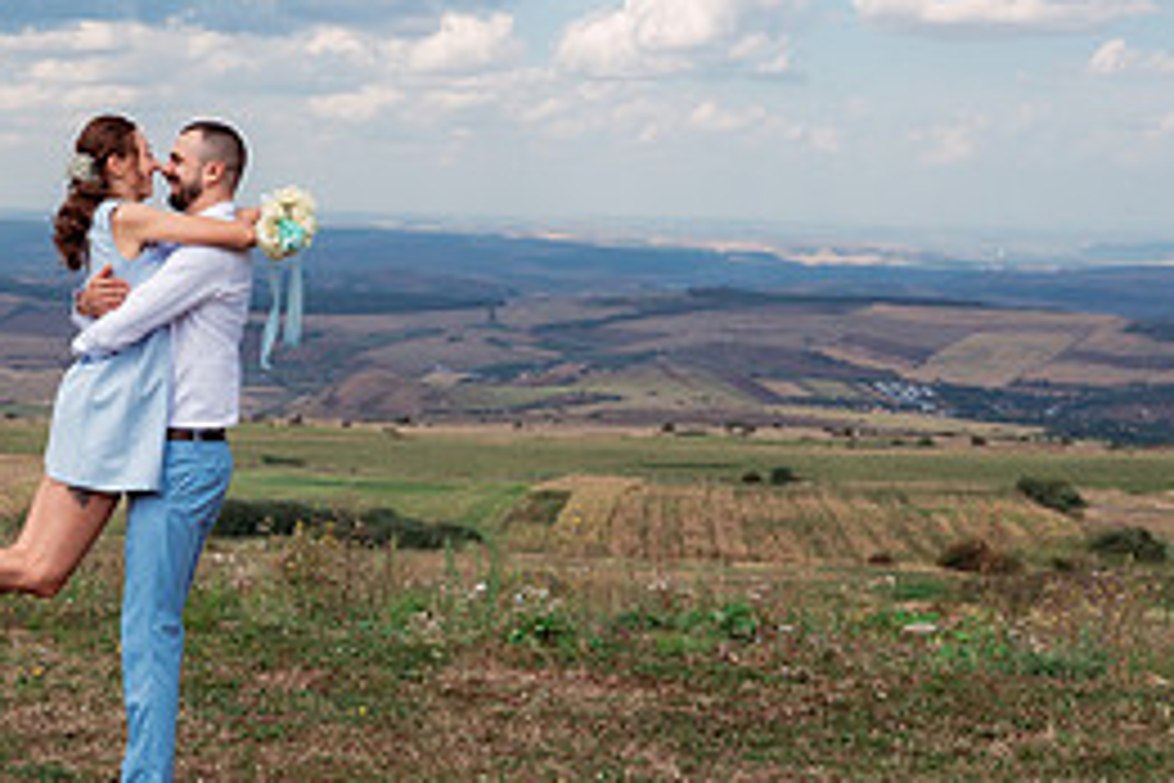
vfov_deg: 18.7
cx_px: 244
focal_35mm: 73
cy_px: 366
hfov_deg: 27.2
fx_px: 2380
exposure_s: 1/640
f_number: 5
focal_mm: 28
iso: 250
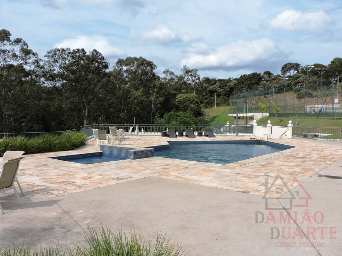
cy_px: 128
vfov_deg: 46.8
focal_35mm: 30
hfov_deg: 60.0
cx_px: 171
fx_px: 296
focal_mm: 5.4
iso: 100
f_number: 3.9
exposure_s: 1/1250
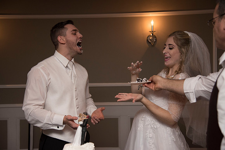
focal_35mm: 48
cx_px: 112
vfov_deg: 28.1
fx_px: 300
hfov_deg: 41.1
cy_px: 75
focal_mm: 48
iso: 2000
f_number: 4
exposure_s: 1/200
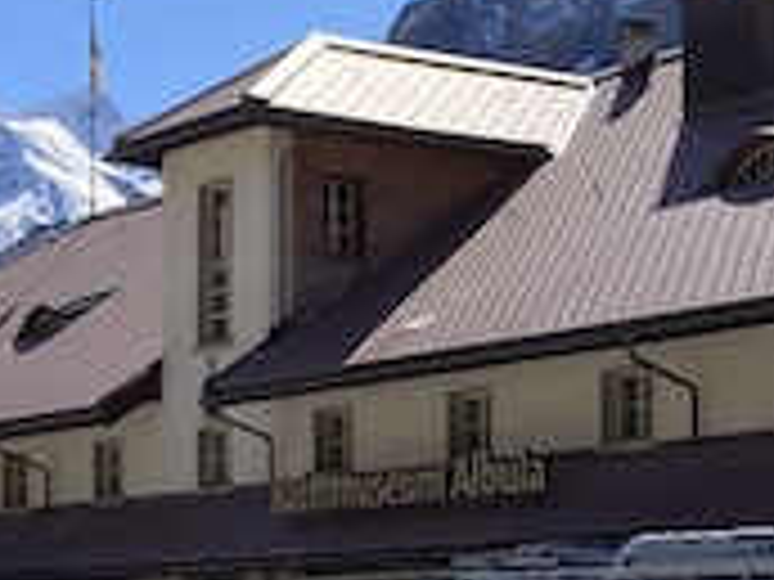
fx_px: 2907
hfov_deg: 15.0
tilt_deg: +0.2
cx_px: 702
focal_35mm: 130
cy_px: 634
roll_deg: -1.0
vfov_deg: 11.2
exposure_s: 1/1946
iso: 20
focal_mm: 3.99
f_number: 1.8
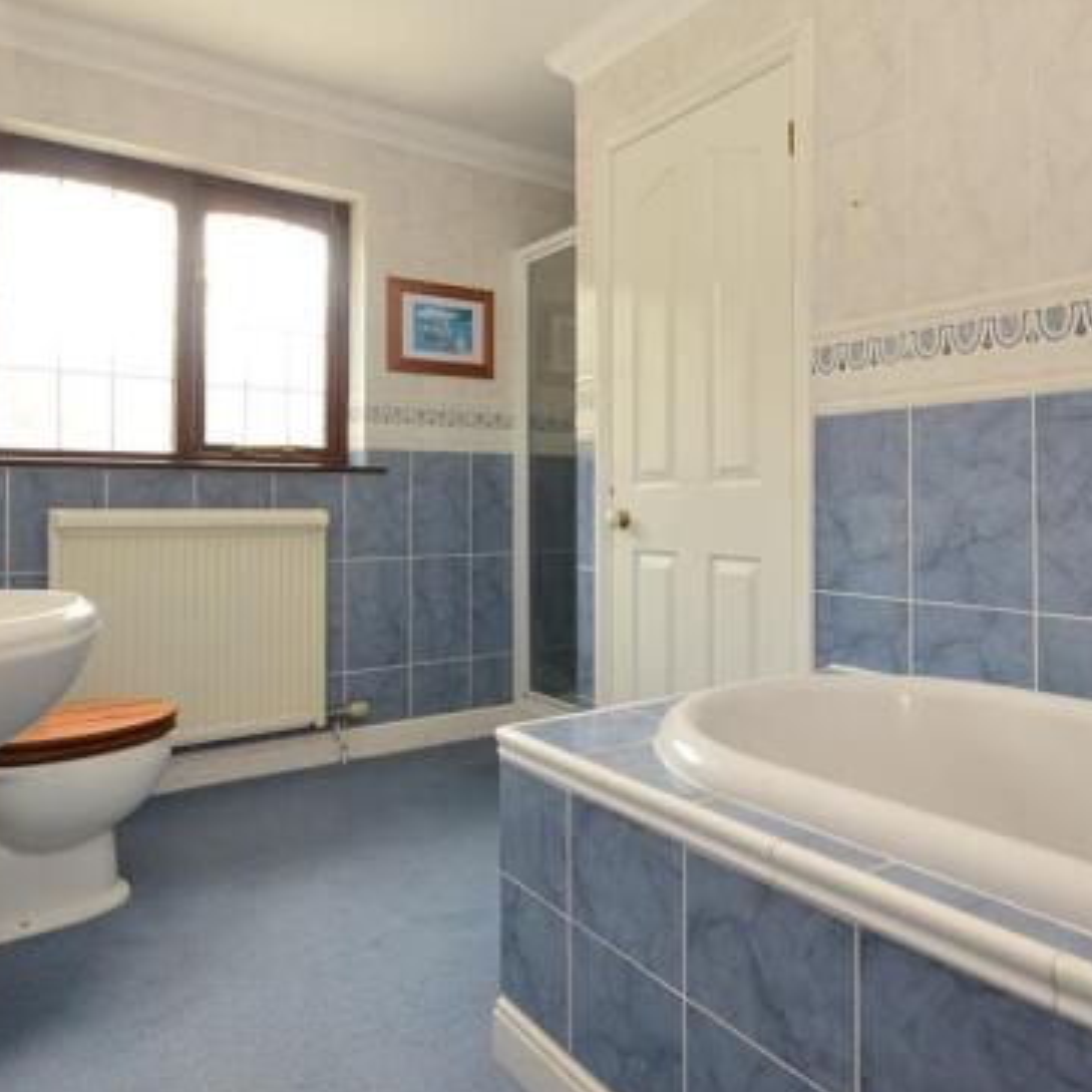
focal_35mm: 23
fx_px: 821
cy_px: 478
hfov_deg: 67.2
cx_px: 569
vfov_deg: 67.0
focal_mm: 10
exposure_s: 1/13
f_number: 9
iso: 640
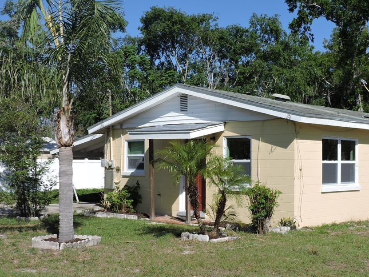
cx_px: 222
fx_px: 565
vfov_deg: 27.5
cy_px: 144
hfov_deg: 36.0
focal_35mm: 53
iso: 100
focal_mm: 7.7
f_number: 3.4
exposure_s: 1/1250
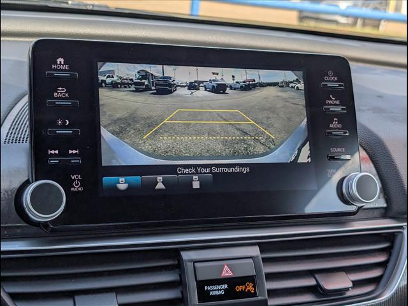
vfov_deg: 29.7
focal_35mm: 49
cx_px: 204
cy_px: 153
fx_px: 578
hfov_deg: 38.9
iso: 19
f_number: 1.68
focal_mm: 6.9
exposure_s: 1/400
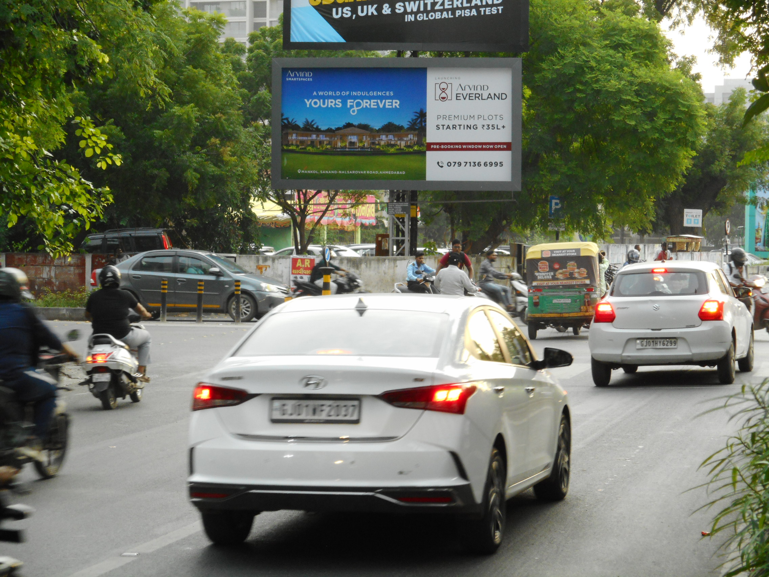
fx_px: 2266
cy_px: 288
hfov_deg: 19.3
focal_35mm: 102
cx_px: 384
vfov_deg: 14.5
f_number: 5.8
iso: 250
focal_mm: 18.2
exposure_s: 1/60
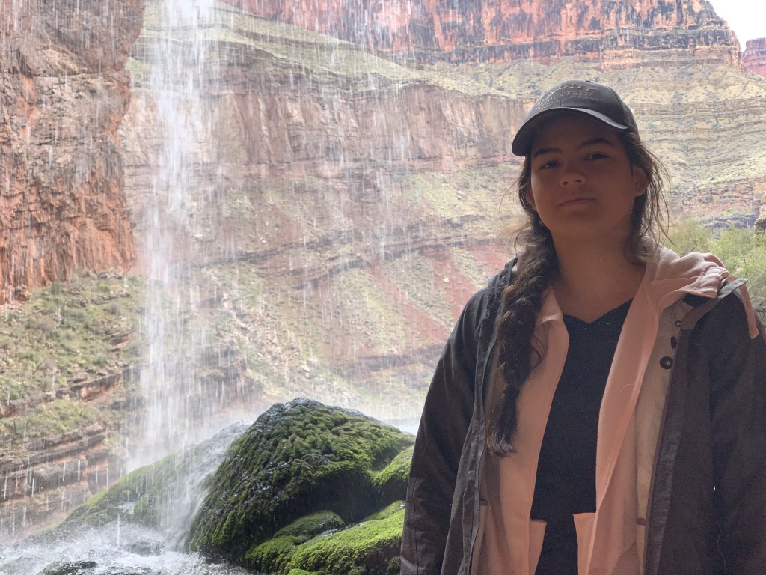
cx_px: 383
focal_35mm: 52
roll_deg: +0.9
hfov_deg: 36.8
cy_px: 288
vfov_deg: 28.0
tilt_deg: +3.8
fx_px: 1151
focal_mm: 6
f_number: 2.4
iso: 20
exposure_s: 1/122
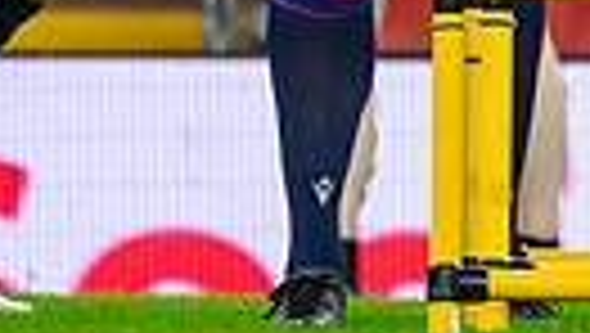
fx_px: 50771
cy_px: -634
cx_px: 763
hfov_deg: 0.7
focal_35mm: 3242
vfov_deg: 0.4
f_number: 4
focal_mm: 560
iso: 5000
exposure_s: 1/1600
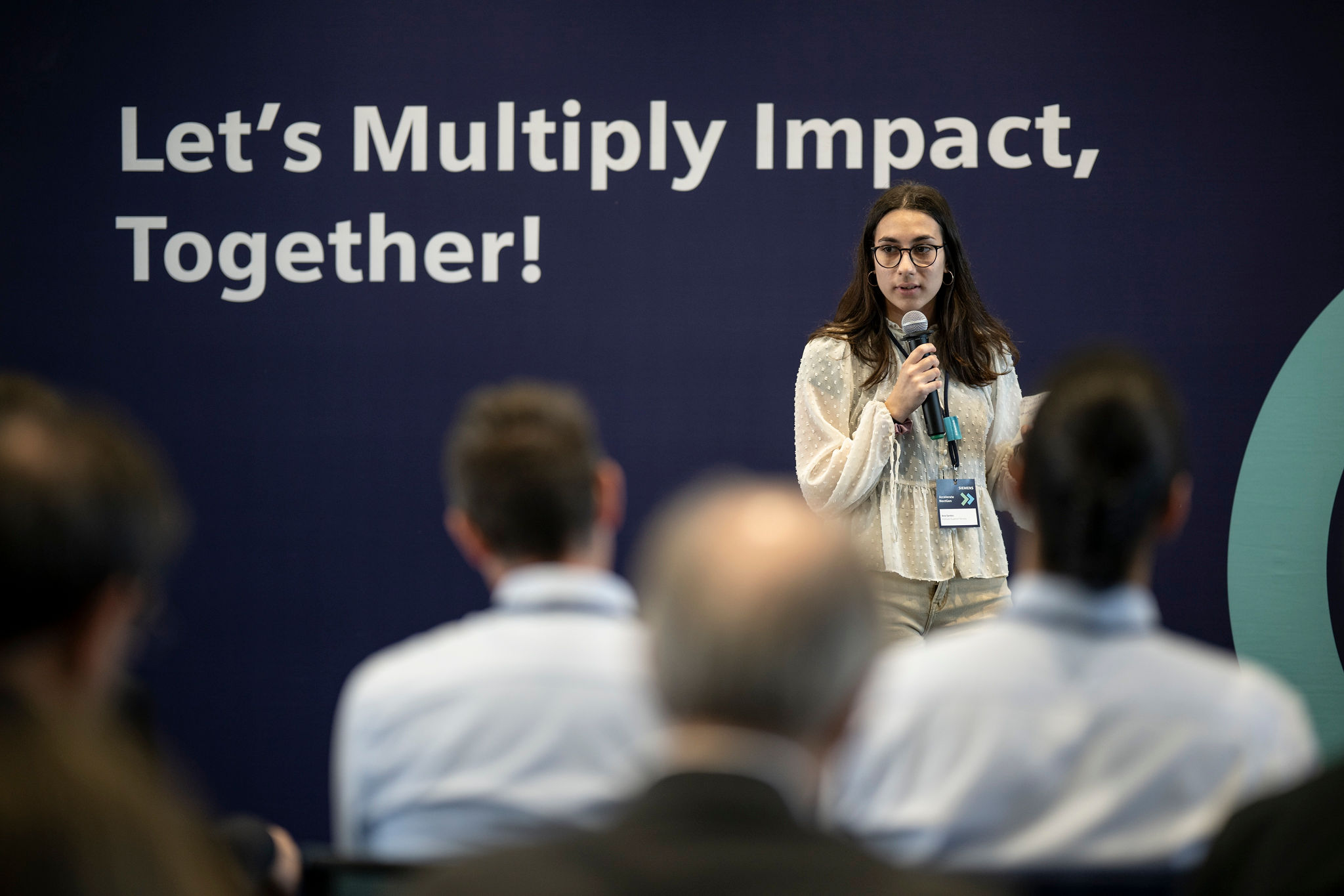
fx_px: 3173
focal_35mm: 85
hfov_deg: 23.9
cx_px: 672
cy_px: 448
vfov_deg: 16.1
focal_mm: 85
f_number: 1.2
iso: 320
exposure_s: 1/250
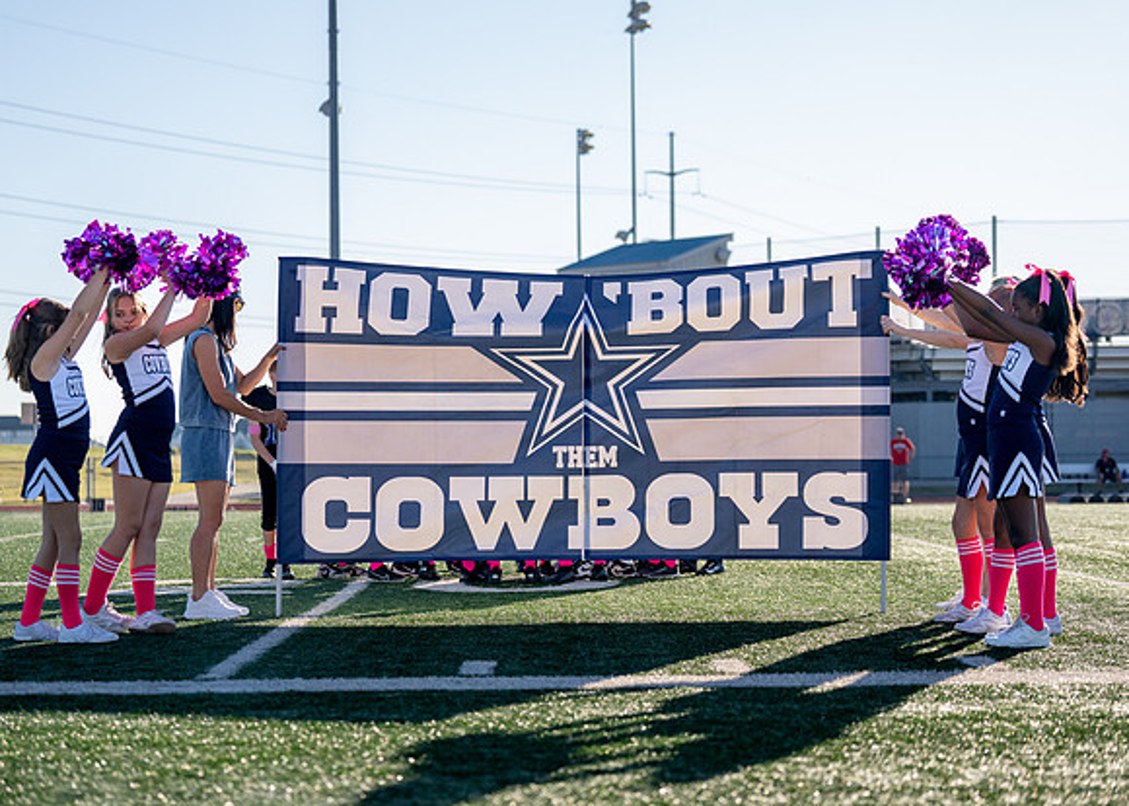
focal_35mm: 81
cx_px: 584
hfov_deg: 24.4
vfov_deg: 17.5
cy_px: 425
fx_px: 2612
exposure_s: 1/2500
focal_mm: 70
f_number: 2.8
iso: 250
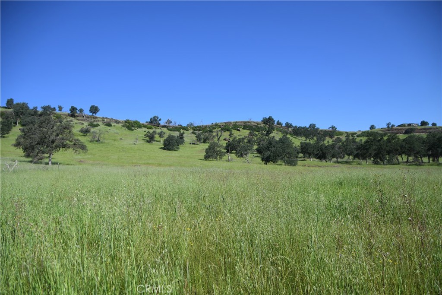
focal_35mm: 27
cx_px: 221
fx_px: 332
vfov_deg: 47.9
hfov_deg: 67.4
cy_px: 148
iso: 100
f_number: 4
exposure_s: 1/1250
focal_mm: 18
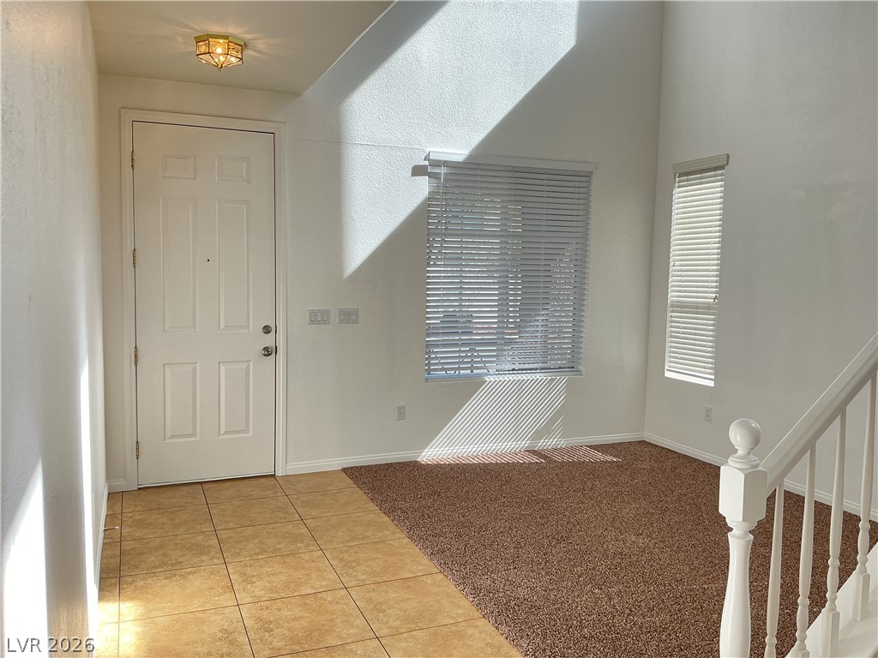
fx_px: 736
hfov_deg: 61.7
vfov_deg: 48.2
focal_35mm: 29
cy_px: 329
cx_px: 439
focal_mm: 3
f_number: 1.8
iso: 25
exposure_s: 1/120
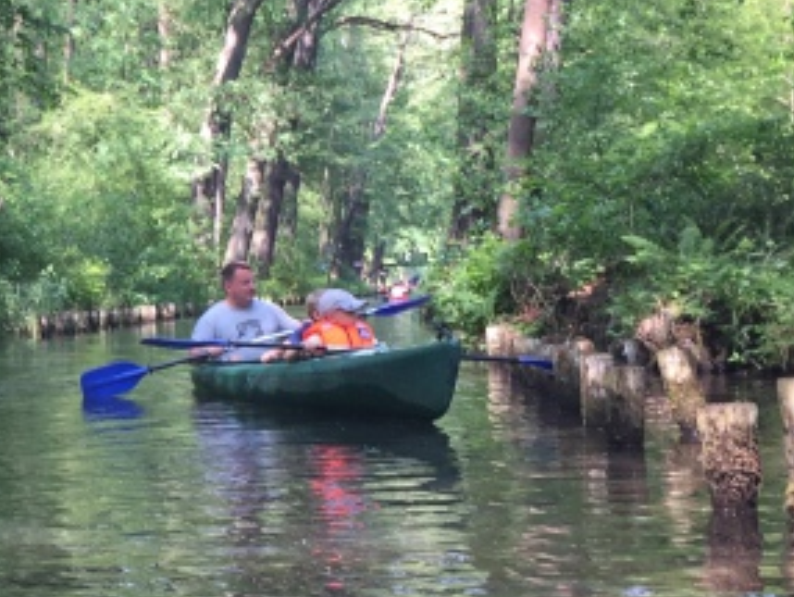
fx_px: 1859
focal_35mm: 81
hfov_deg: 22.6
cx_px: -97
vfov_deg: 18.2
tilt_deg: +0.0
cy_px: 300
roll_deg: -0.3
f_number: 2.2
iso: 32
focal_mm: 4.15
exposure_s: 1/100
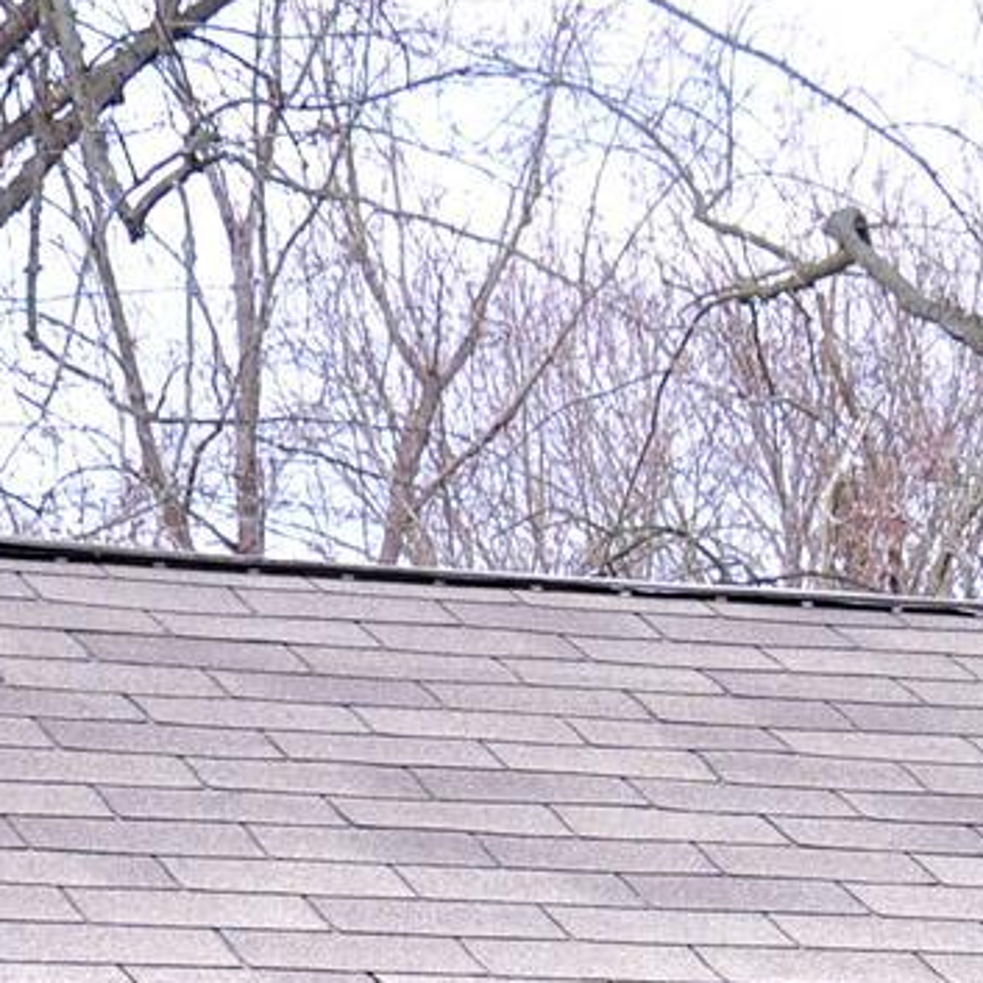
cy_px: 1657
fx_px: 5926
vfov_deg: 9.1
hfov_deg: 9.4
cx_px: 1133
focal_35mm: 184
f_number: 5.6
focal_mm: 25
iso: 220
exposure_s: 1/125
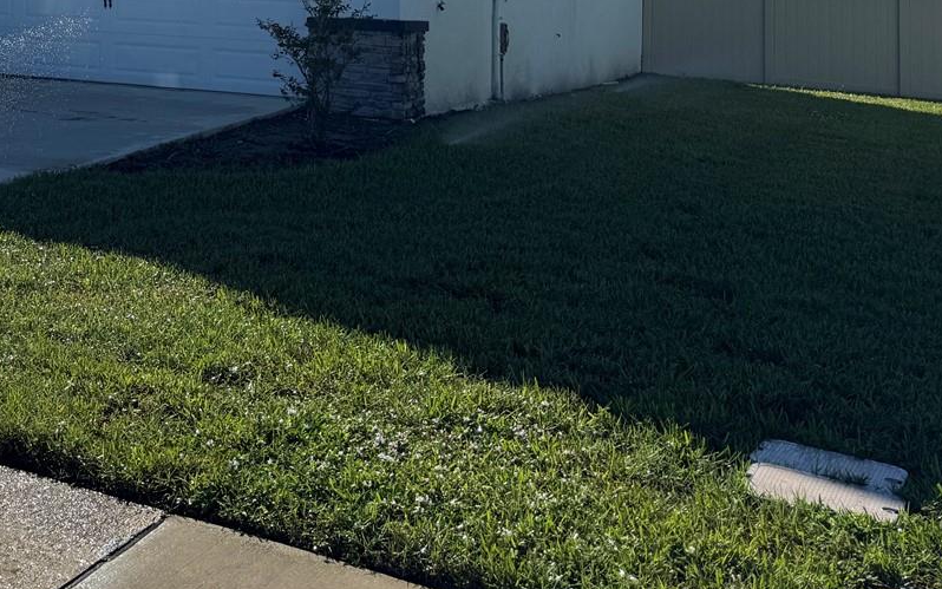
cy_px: -106
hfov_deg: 36.7
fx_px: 1309
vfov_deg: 23.3
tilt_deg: +3.2
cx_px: 71
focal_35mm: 51
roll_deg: -1.8
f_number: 1.78
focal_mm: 6.76
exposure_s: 1/7937
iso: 80
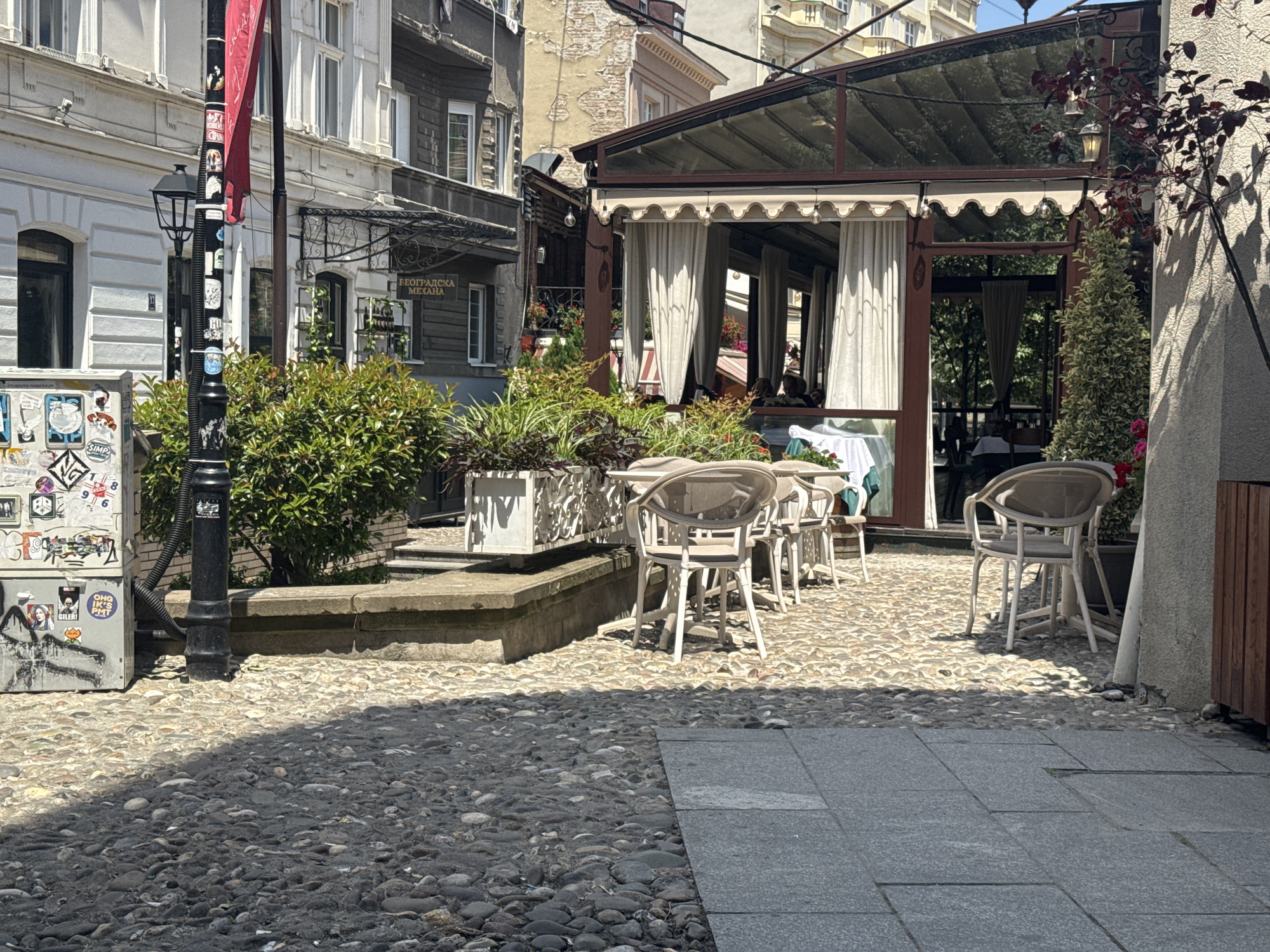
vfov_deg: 30.3
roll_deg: -0.8
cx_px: 635
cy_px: 476
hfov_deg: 39.7
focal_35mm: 48
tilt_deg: -0.8
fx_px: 1761
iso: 64
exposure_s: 1/3257
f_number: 1.78
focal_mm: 6.76
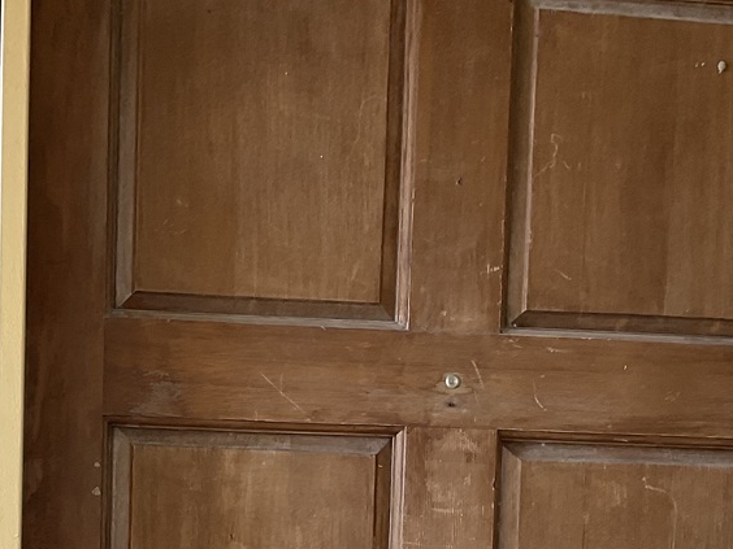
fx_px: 1567
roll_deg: -0.9
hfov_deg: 26.1
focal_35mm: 74
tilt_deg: -1.6
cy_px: 646
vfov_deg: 18.9
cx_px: 226
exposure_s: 1/122
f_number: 1.8
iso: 40
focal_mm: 3
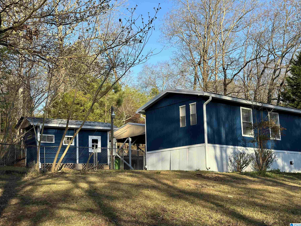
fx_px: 426
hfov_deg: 38.9
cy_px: 113
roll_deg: +1.5
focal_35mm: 49
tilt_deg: +9.9
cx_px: 148
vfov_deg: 29.7
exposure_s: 1/1880
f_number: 1.78
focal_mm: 6.86
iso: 80
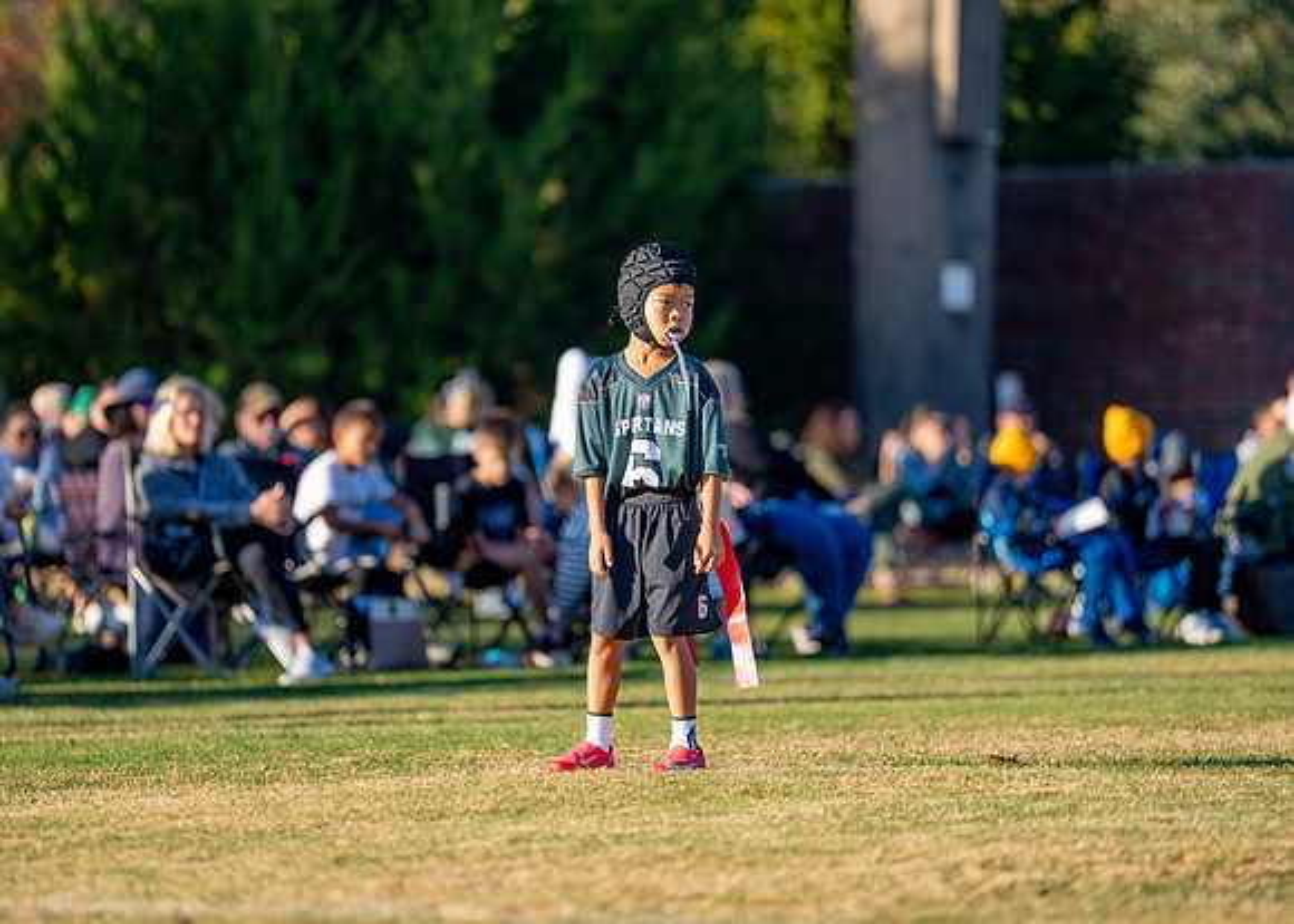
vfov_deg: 6.3
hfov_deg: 8.9
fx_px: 8329
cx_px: 613
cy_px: 443
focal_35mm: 227
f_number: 2.8
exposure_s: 1/3200
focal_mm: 200
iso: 200
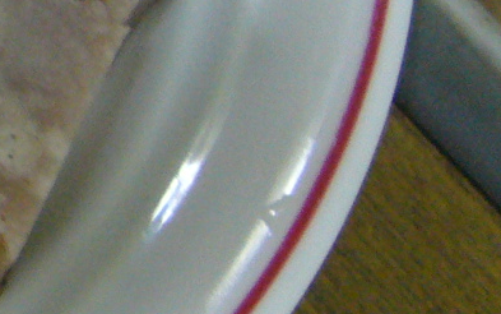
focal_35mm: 151
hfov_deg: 12.5
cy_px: -137
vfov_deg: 8.5
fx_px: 2063
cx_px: -446
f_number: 2.8
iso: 200
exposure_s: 1/8
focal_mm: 5.8
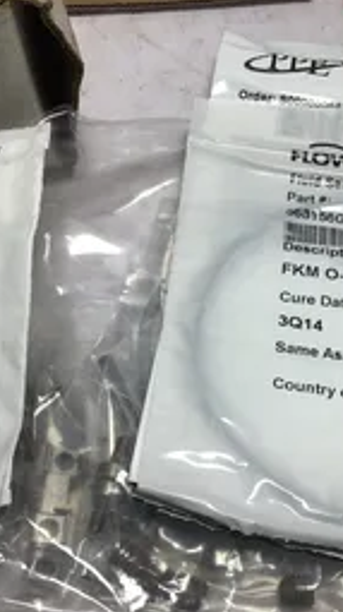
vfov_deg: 39.2
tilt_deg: -64.3
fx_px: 859
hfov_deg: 22.4
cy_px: 336
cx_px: 245
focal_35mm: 53
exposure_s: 1/209
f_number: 2.4
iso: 25
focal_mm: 3.3
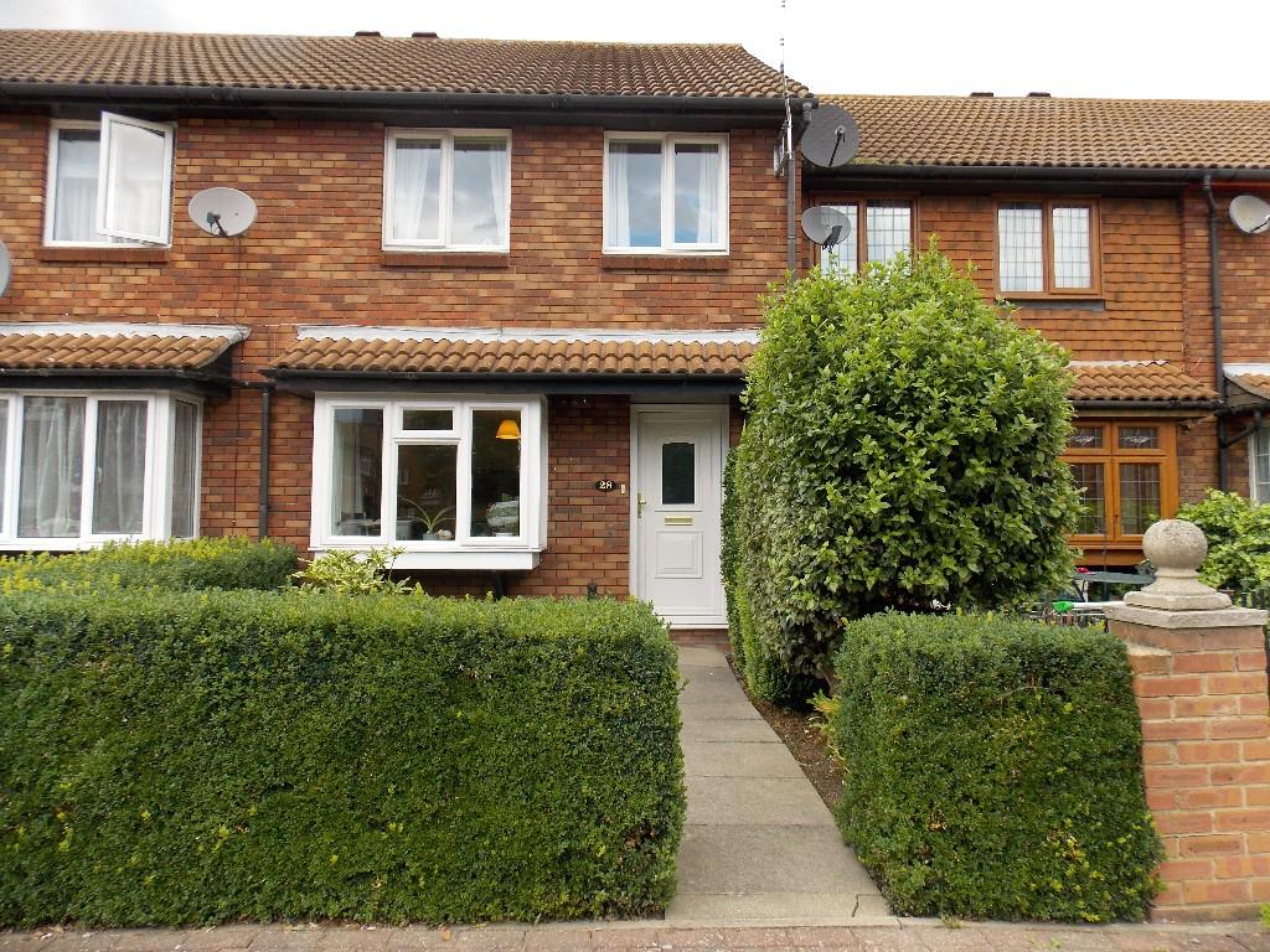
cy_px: 476
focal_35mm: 23
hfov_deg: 73.9
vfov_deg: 58.9
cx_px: 635
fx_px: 844
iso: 80
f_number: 3.1
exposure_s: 1/125
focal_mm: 4
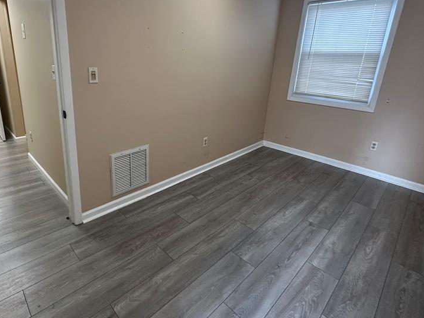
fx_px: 245
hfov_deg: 80.9
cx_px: 173
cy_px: 129
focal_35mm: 20
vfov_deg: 65.4
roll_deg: -1.3
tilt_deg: -16.3
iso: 250
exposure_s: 1/120
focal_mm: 2.22
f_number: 2.2
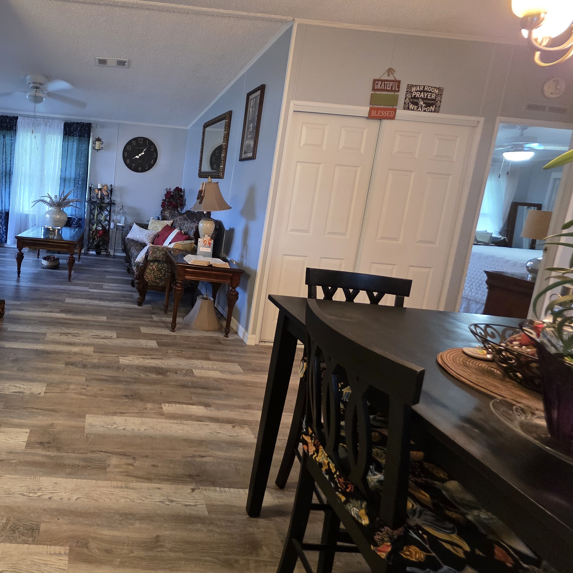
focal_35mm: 19
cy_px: 229
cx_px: 109
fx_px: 356
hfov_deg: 69.5
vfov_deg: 76.8
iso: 320
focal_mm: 2.2
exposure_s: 1/60
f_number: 1.9
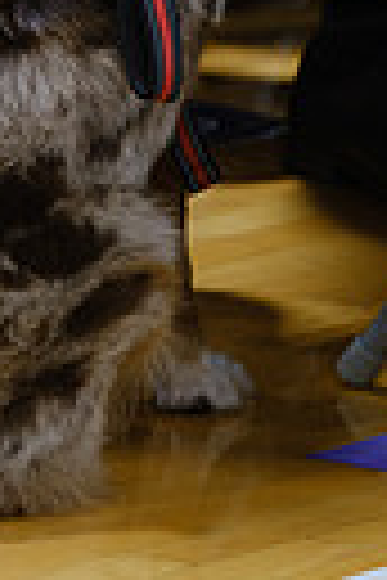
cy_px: -135
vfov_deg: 6.4
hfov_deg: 4.3
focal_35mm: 321
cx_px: -63
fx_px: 5176
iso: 1250
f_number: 2.8
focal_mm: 61
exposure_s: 1/125
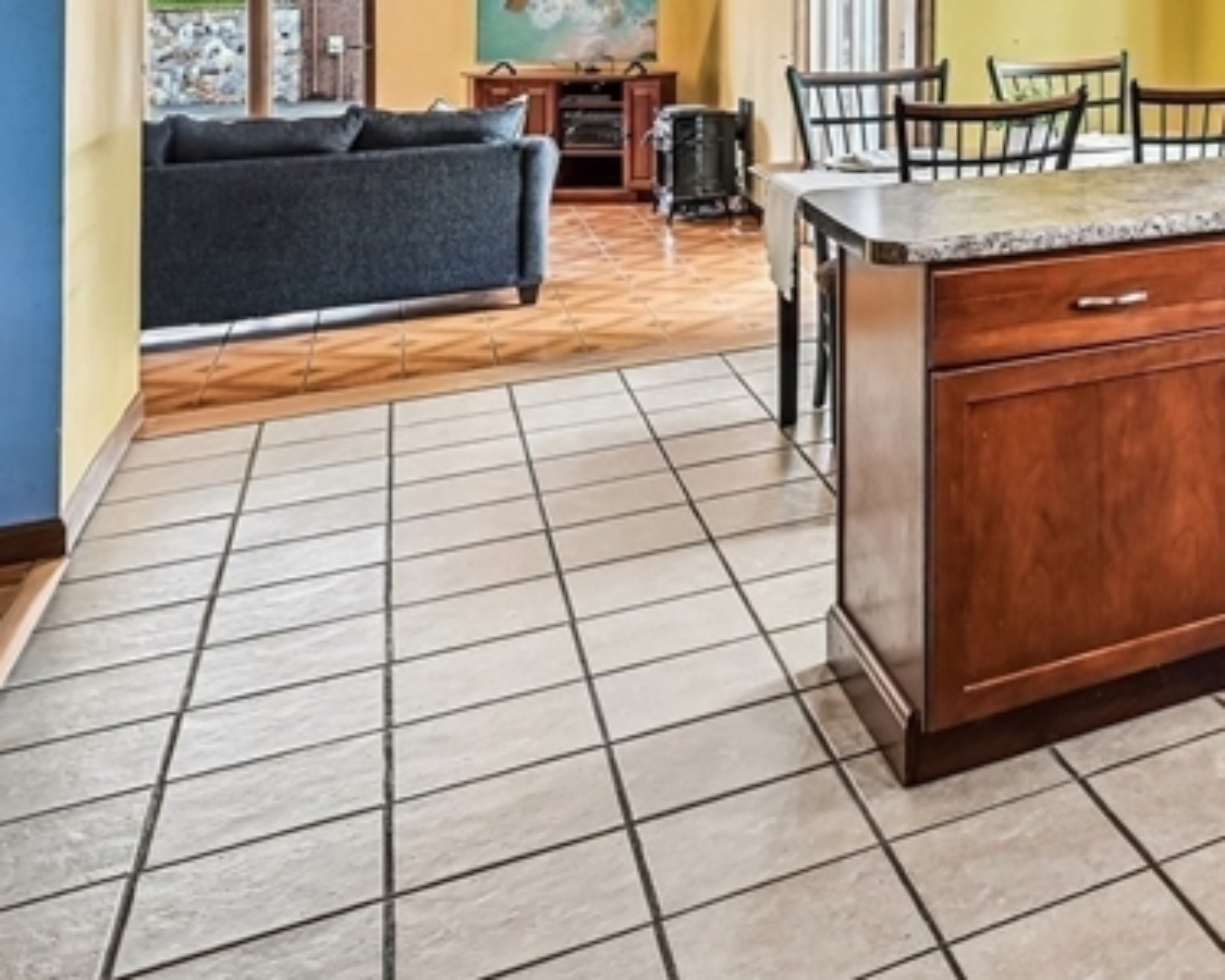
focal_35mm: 41
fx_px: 1486
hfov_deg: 35.1
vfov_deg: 32.9
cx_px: 1483
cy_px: -41
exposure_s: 1/5
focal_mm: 16
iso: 400
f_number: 8
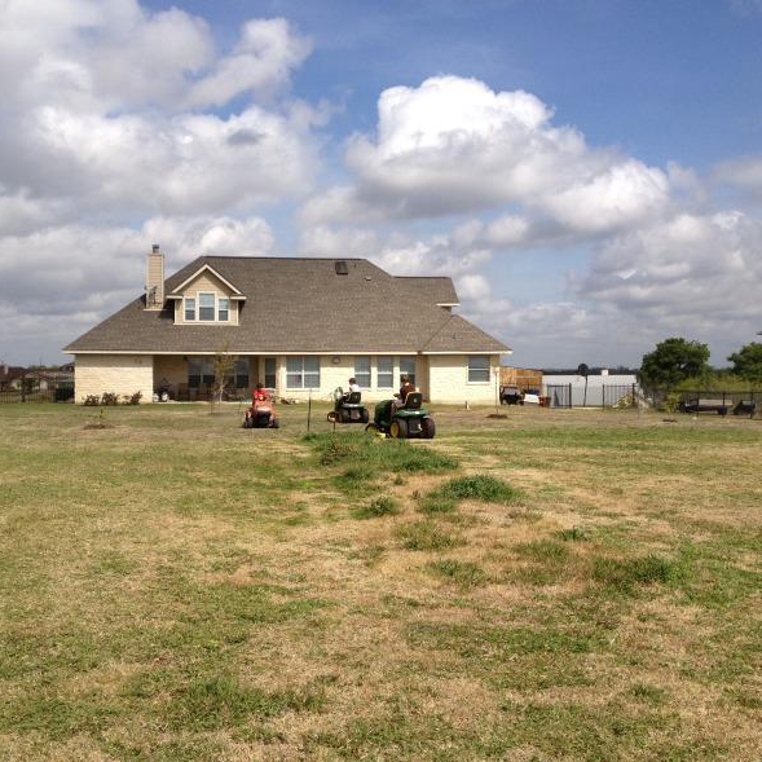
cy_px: 378
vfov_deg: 40.0
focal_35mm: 42
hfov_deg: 40.0
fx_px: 1046
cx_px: 369
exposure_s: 1/3067
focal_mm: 4.28
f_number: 2.4
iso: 50
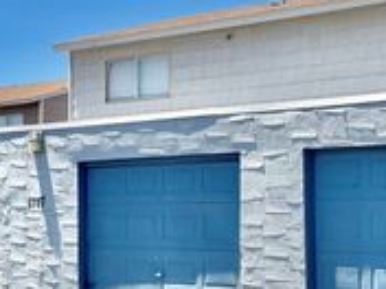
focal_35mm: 71
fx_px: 792
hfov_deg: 27.3
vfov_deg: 20.7
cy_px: 159
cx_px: 252
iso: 32
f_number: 1.6
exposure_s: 1/3003
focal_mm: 5.1
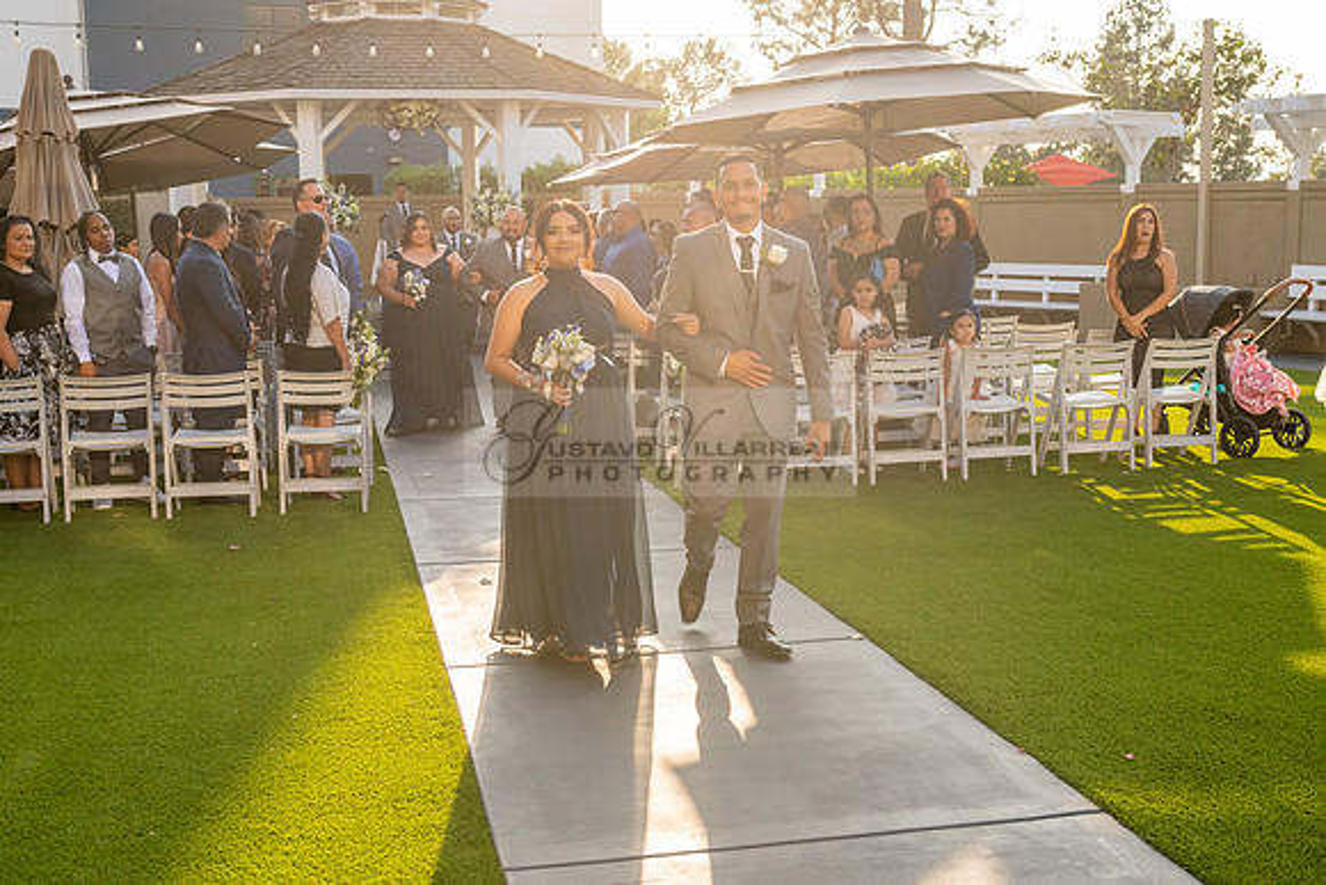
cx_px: 663
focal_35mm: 44
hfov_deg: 44.5
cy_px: 442
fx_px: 1621
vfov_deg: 30.5
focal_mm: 44
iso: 400
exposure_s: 1/500
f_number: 6.3
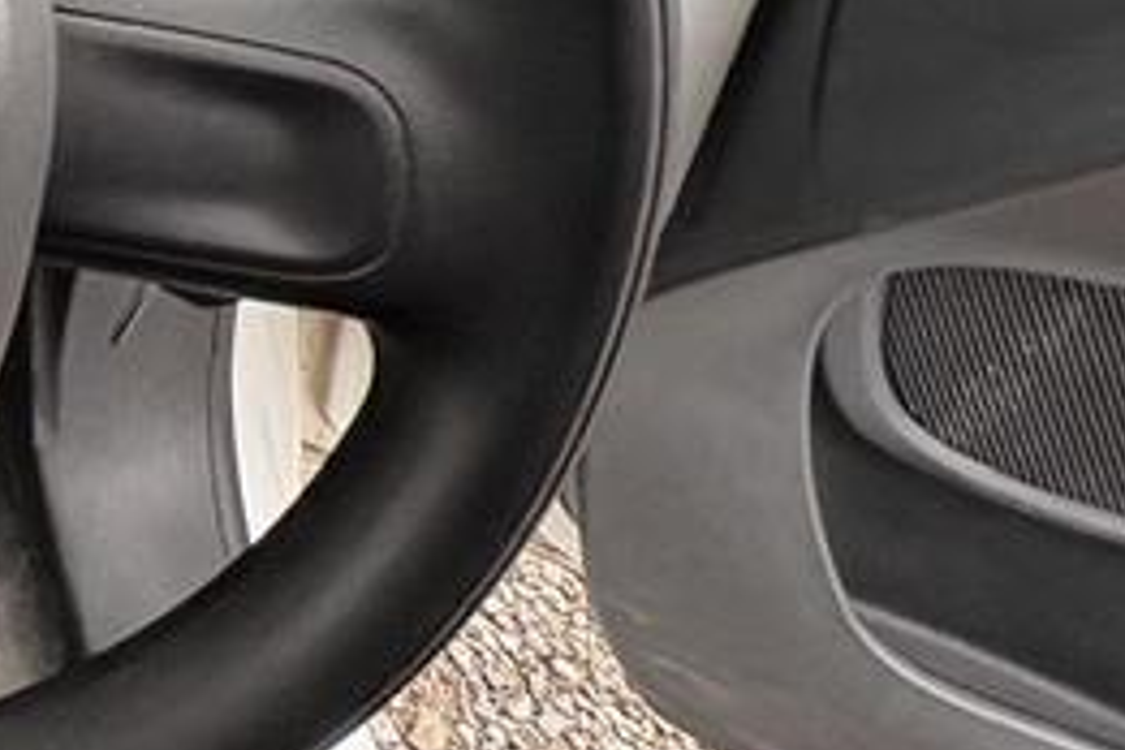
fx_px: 1562
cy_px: -353
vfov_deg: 22.5
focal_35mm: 50
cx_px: -651
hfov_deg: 26.0
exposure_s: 1/99
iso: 100
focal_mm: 2.22
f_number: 2.2
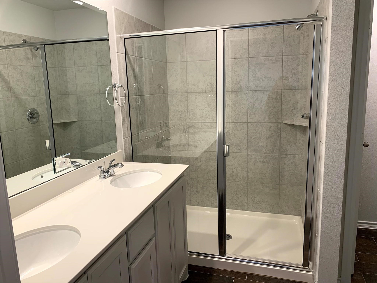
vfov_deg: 53.1
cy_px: 142
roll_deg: +1.2
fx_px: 283
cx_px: 188
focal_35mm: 26
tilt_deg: -10.1
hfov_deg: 67.3
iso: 64
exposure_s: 1/60
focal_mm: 4.25
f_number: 1.8
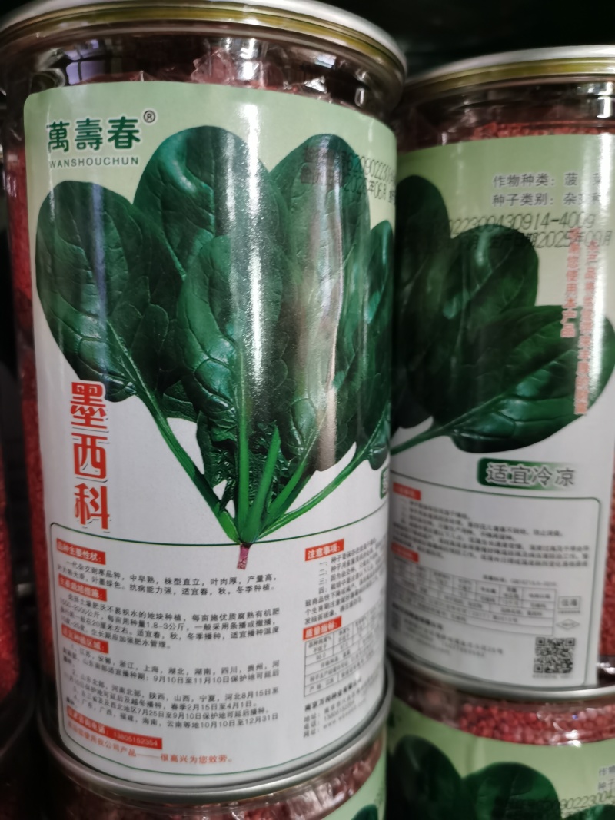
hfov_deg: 51.3
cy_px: 410
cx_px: 308
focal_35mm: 27
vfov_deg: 65.3
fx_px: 640
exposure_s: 1/25
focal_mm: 5.58
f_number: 1.8
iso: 500
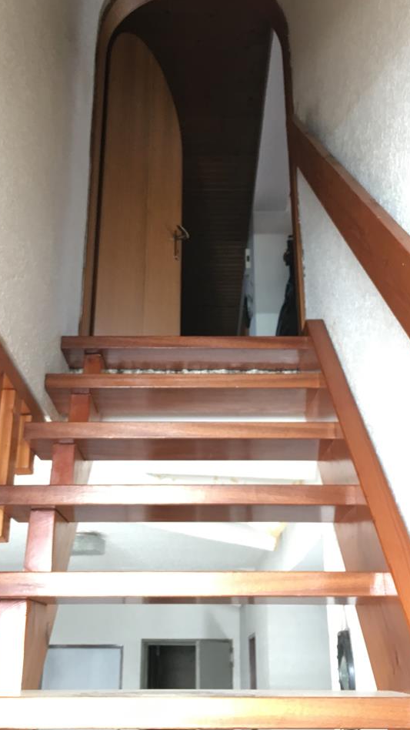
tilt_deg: +25.0
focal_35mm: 40
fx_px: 773
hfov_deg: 29.7
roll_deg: +0.8
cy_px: 311
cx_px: 199
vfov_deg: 50.3
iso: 100
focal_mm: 4.15
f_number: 2.2
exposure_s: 1/33
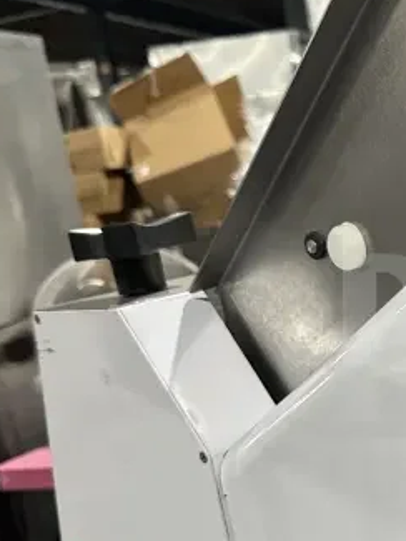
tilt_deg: -13.1
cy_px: 385
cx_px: 484
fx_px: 938
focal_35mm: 60
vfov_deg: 31.8
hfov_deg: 22.5
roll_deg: +8.4
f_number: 1.78
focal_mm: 6.86
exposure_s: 1/62
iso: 250
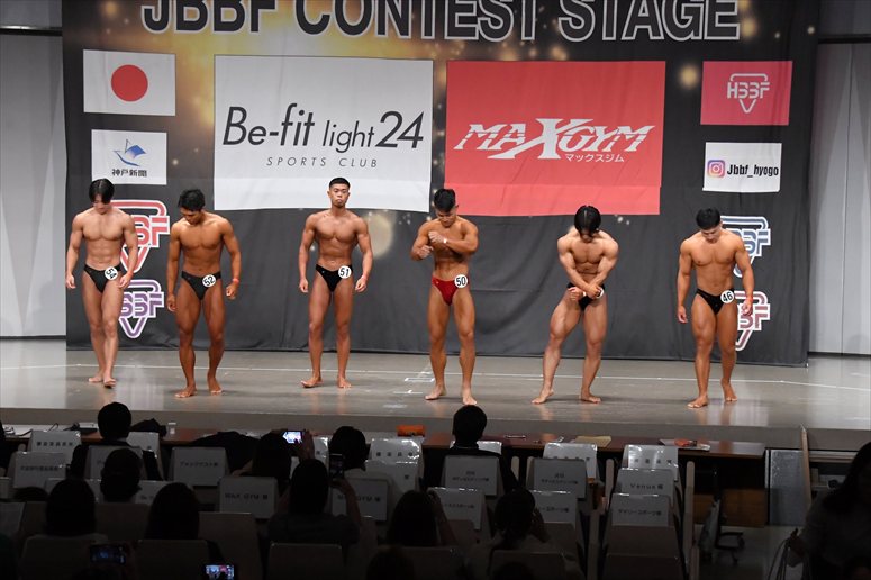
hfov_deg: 23.4
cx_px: 436
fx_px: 2104
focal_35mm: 87
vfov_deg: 15.7
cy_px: 290
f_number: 5.6
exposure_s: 1/400
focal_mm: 58
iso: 6400
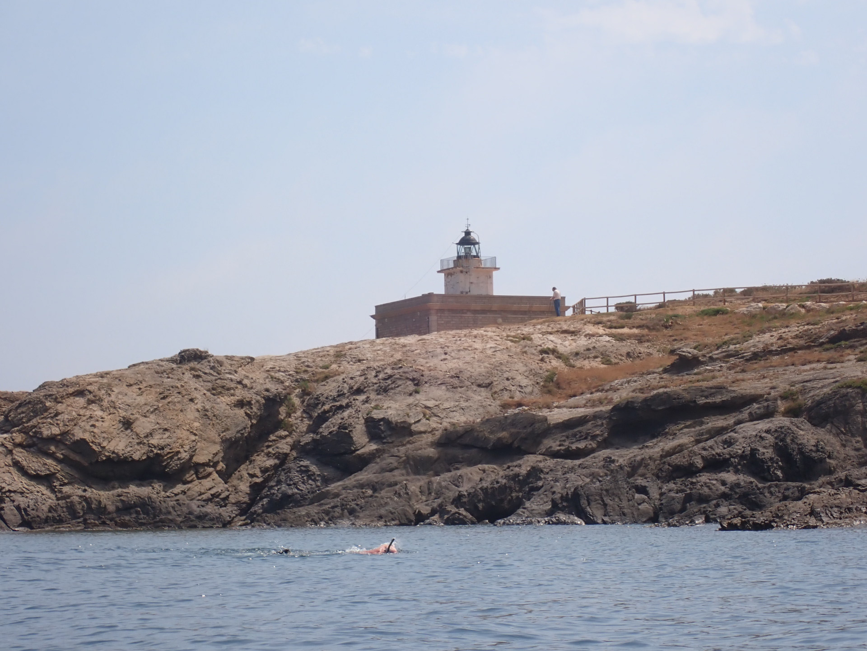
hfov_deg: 19.6
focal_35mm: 100
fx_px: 2505
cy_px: 326
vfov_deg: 14.8
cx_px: 434
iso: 100
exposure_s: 1/500
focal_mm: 18
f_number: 6.3
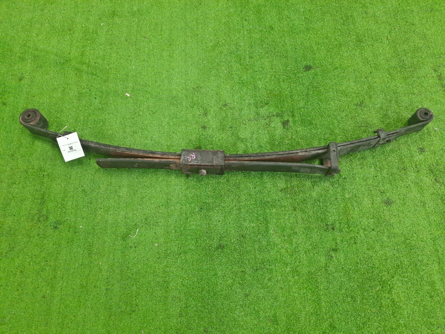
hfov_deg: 69.4
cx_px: 222
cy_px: 167
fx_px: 321
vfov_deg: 54.9
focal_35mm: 25
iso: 260
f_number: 2
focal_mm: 4.6
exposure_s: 1/50
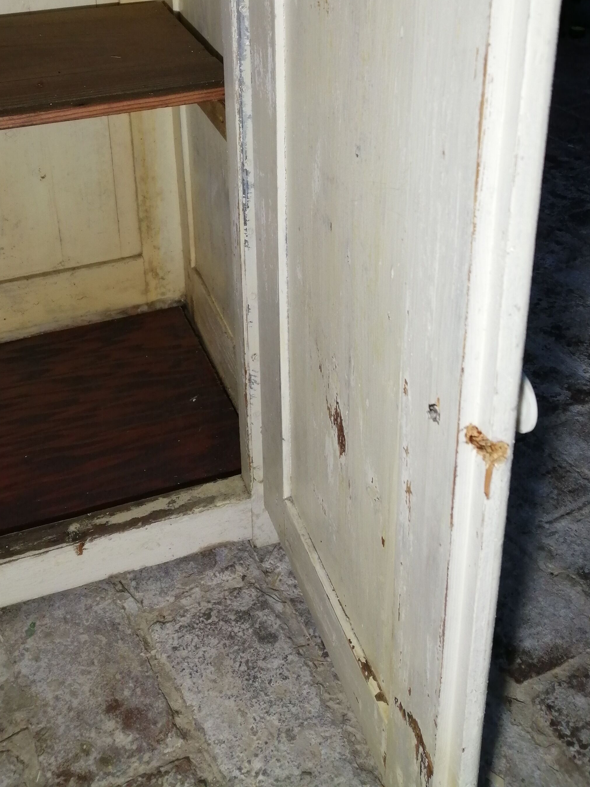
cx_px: 236
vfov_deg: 45.0
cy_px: 183
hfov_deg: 35.8
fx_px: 909
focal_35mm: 40
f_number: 1.8
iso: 80
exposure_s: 1/100
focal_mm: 3.62
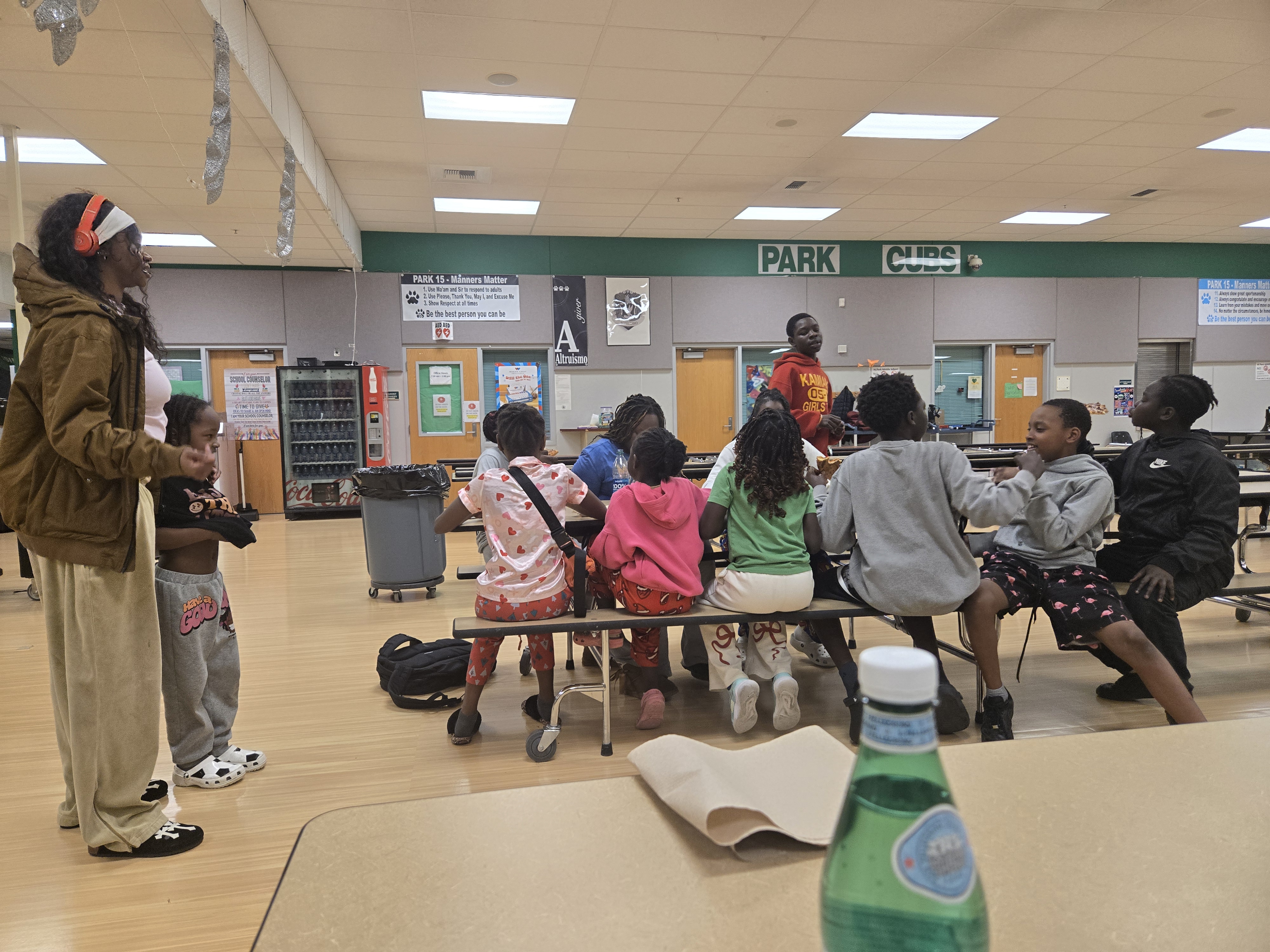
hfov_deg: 73.9
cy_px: 476
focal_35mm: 23
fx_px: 844
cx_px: 635
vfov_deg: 58.9
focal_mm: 5.4
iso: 160
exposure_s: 1/120
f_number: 1.8
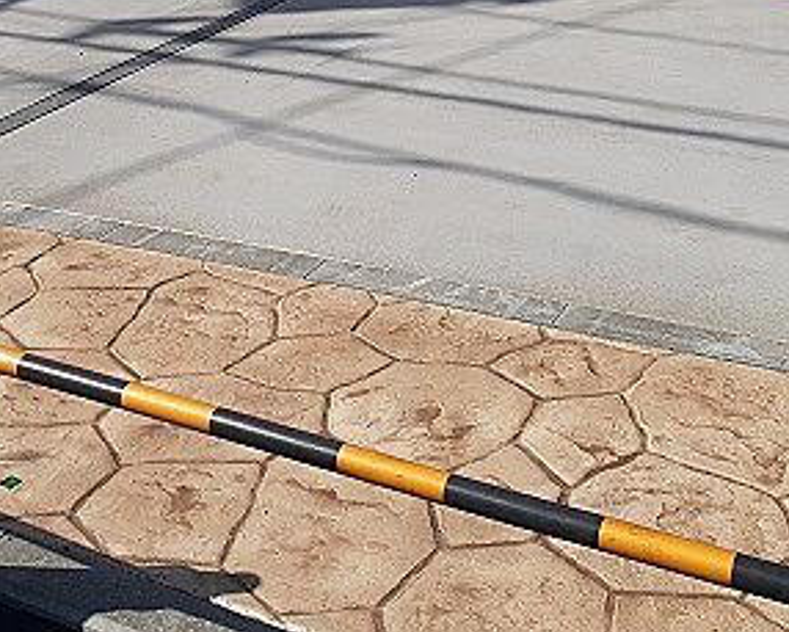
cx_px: 306
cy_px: -28
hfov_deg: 31.8
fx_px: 1378
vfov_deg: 24.4
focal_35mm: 59
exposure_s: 1/2506
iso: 40
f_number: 1.9
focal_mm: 3.6
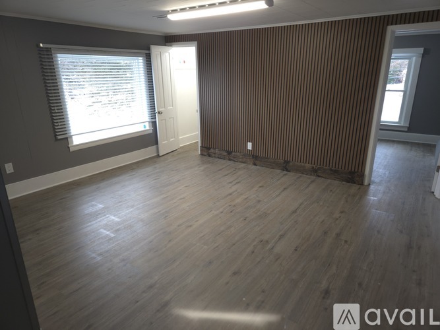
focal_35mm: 23
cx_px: 220
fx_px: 292
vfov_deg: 58.9
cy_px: 165
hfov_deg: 73.9
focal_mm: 5.4
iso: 160
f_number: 1.8
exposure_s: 1/60
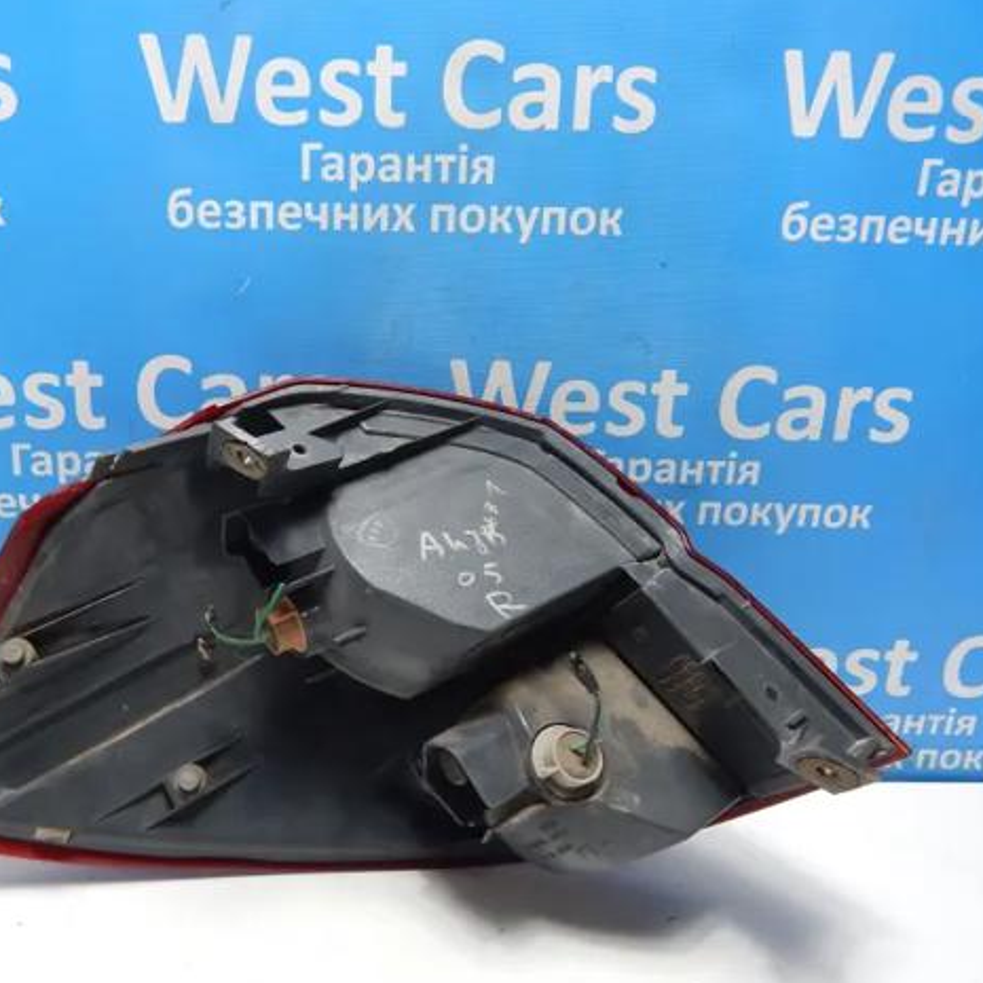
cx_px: 349
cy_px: 488
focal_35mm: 28
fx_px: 900
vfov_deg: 57.3
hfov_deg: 56.4
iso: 125
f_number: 3
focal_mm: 4
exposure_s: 1/30
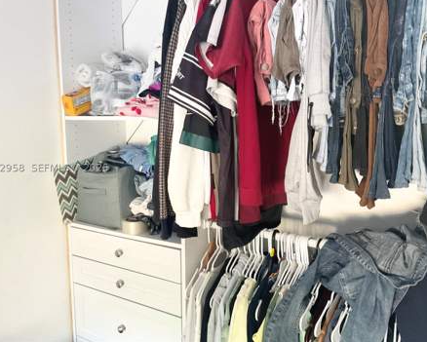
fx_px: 392
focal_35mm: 31
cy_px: 168
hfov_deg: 57.1
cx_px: 198
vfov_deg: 47.2
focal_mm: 3
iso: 200
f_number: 1.8
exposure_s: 1/60
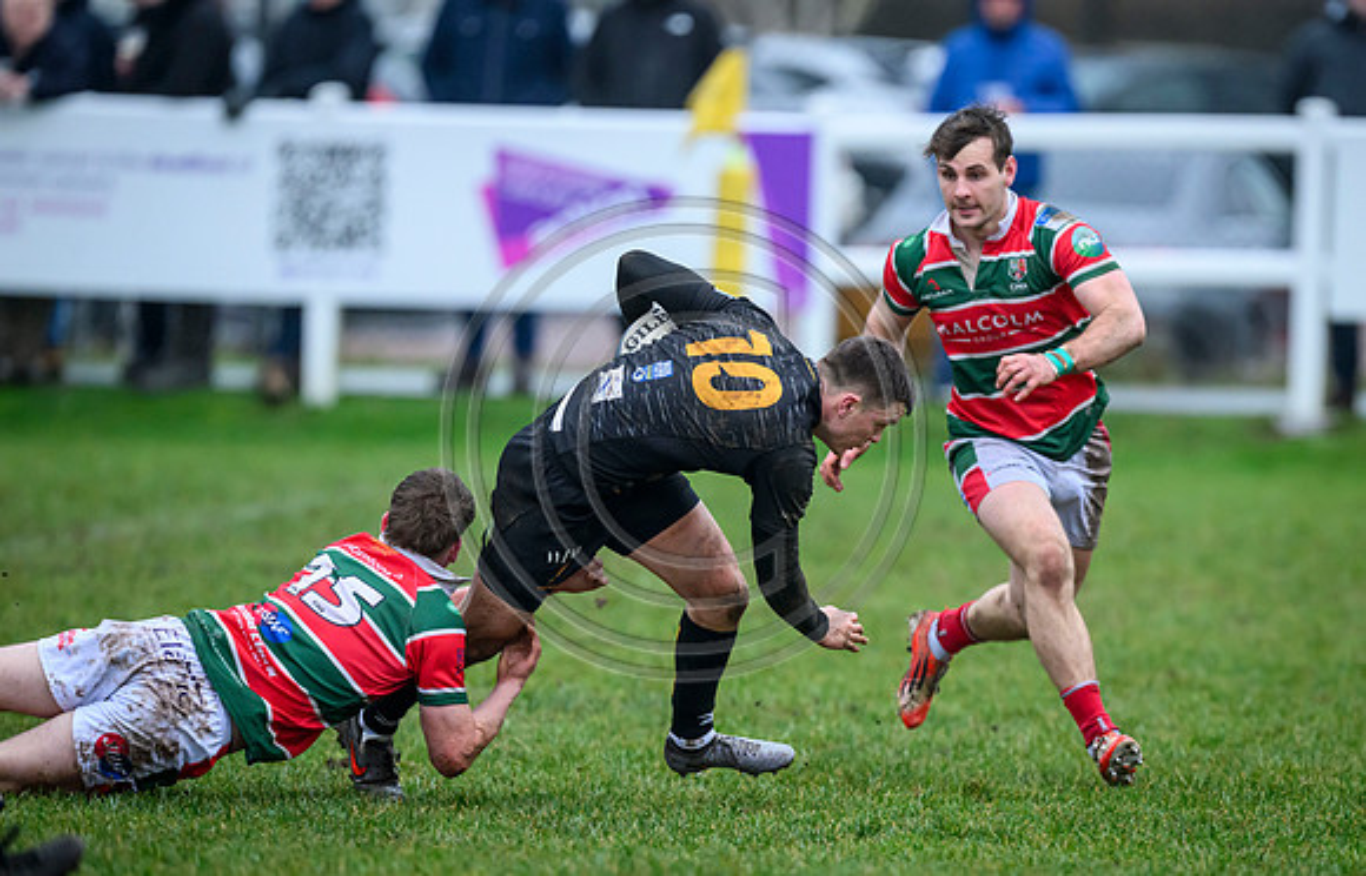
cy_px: 515
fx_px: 18615
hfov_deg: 4.2
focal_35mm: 496
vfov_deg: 2.7
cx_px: 820
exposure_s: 1/2000
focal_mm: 400
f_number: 3.5
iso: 4000
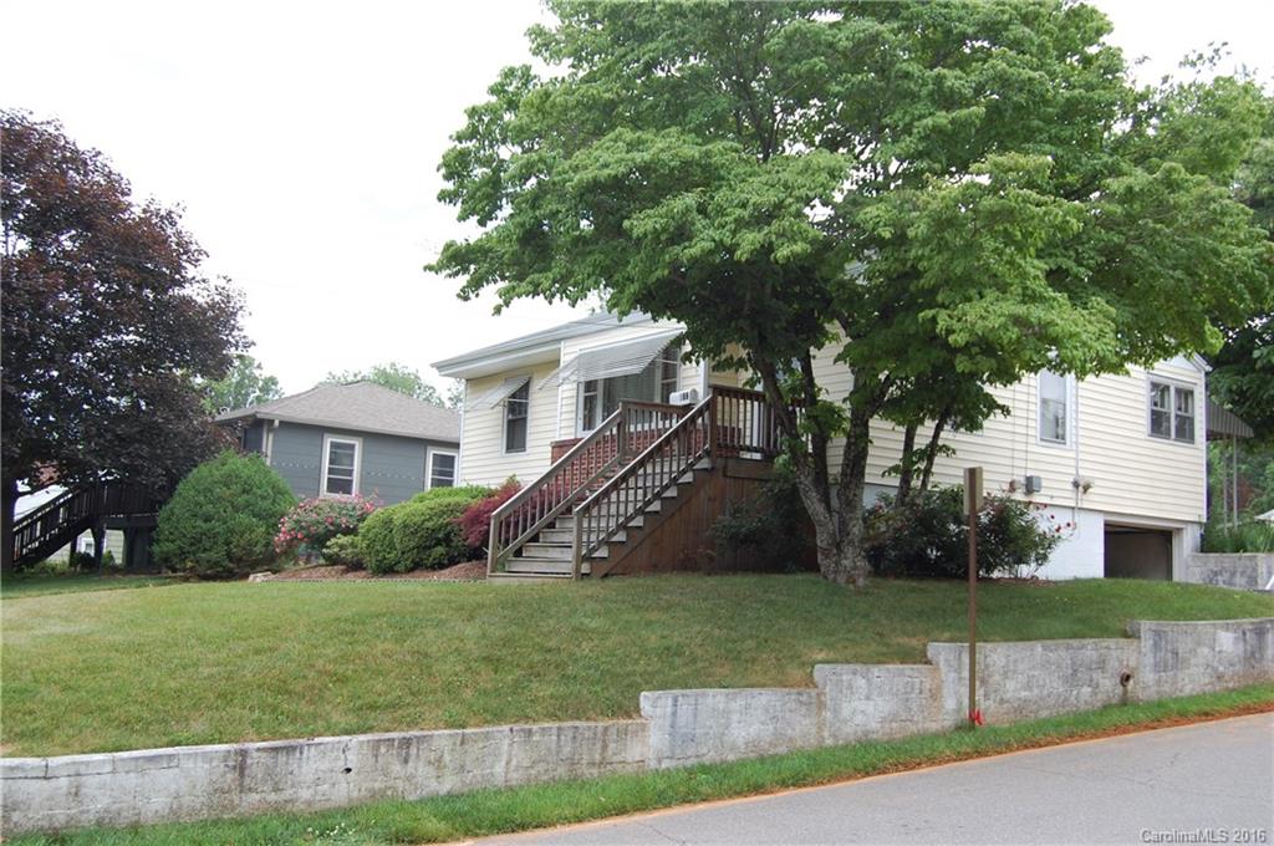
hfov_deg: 53.2
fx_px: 1272
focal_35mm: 36
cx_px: 637
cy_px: 423
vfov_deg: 36.8
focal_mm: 24
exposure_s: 1/160
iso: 200
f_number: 6.3
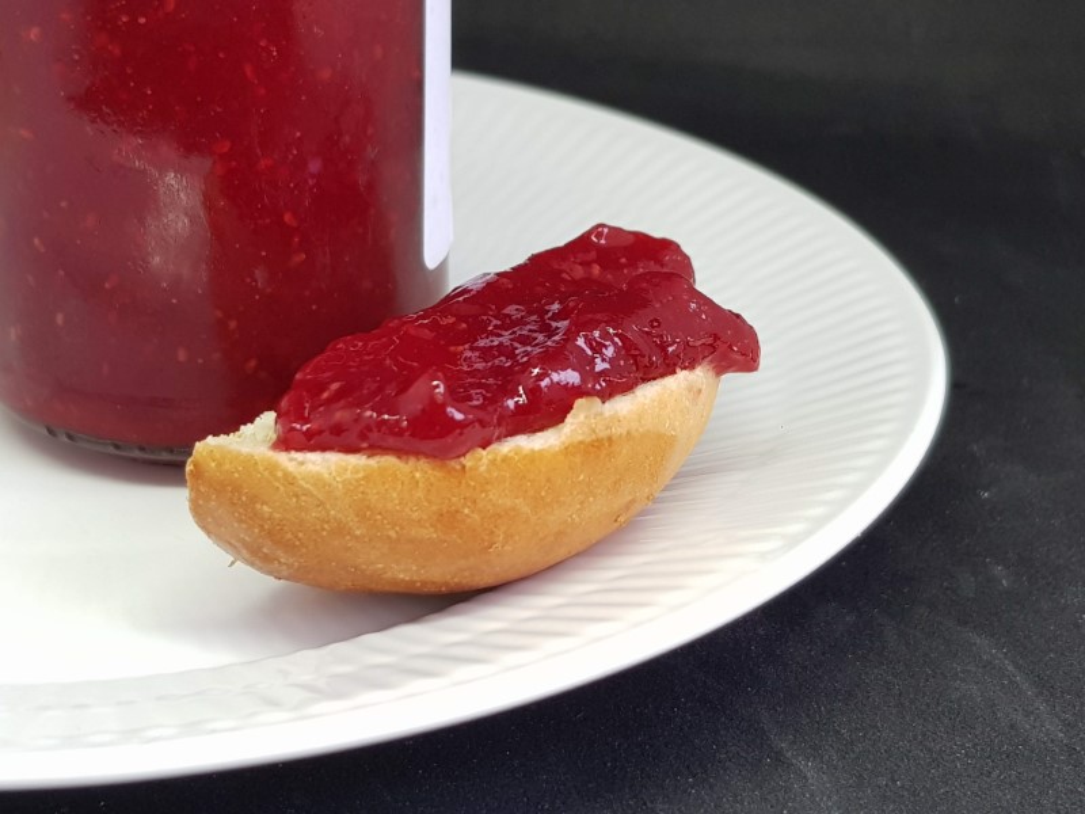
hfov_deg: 67.3
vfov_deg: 53.1
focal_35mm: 26
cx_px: 542
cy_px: 407
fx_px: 815
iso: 100
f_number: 1.7
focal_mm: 4.2
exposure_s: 1/50
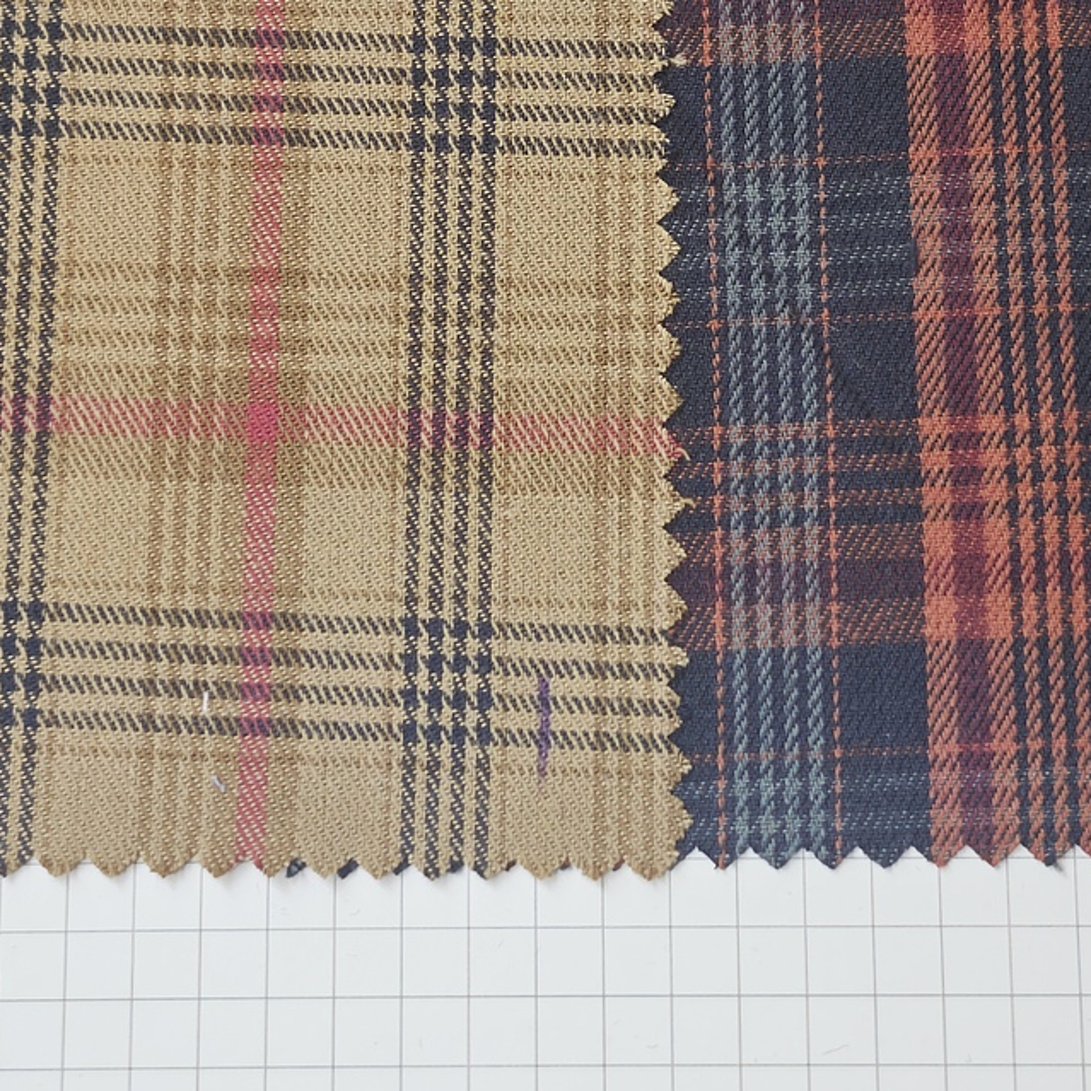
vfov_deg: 15.6
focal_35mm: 111
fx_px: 3958
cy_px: 325
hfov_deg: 15.7
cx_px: 543
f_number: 1.44
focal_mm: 6.68
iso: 50
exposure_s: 1/142
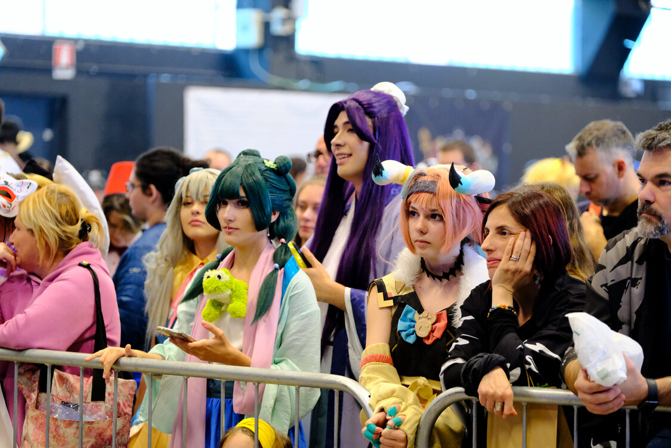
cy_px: 224
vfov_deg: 8.3
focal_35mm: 166
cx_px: 336
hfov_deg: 12.4
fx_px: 3094
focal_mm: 110.6
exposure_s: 1/200
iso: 4000
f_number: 2.8
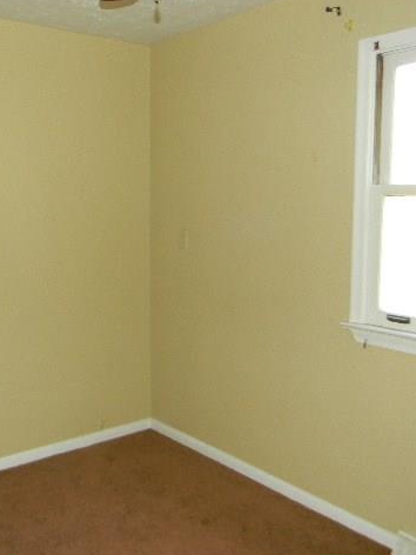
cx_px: 142
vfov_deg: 49.0
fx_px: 609
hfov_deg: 37.4
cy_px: 278
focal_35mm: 38
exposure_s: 1/26
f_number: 3.5
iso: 200
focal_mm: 5
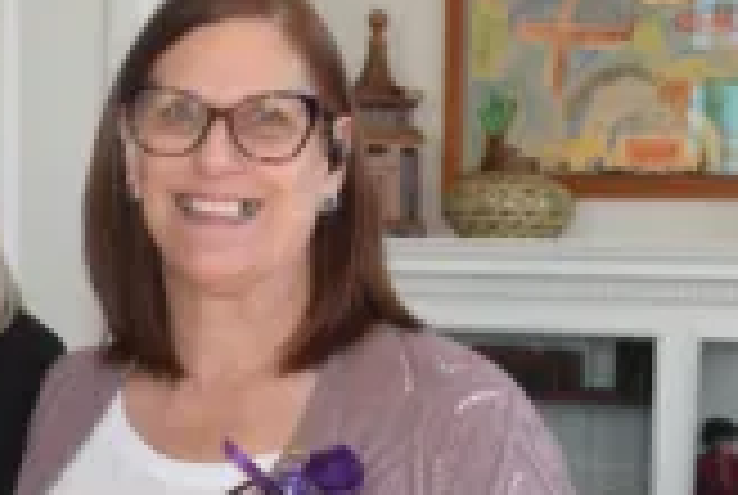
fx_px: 1848
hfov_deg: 22.3
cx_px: 137
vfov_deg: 15.1
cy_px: 414
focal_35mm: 90
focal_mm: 24
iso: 800
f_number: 5
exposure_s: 1/100
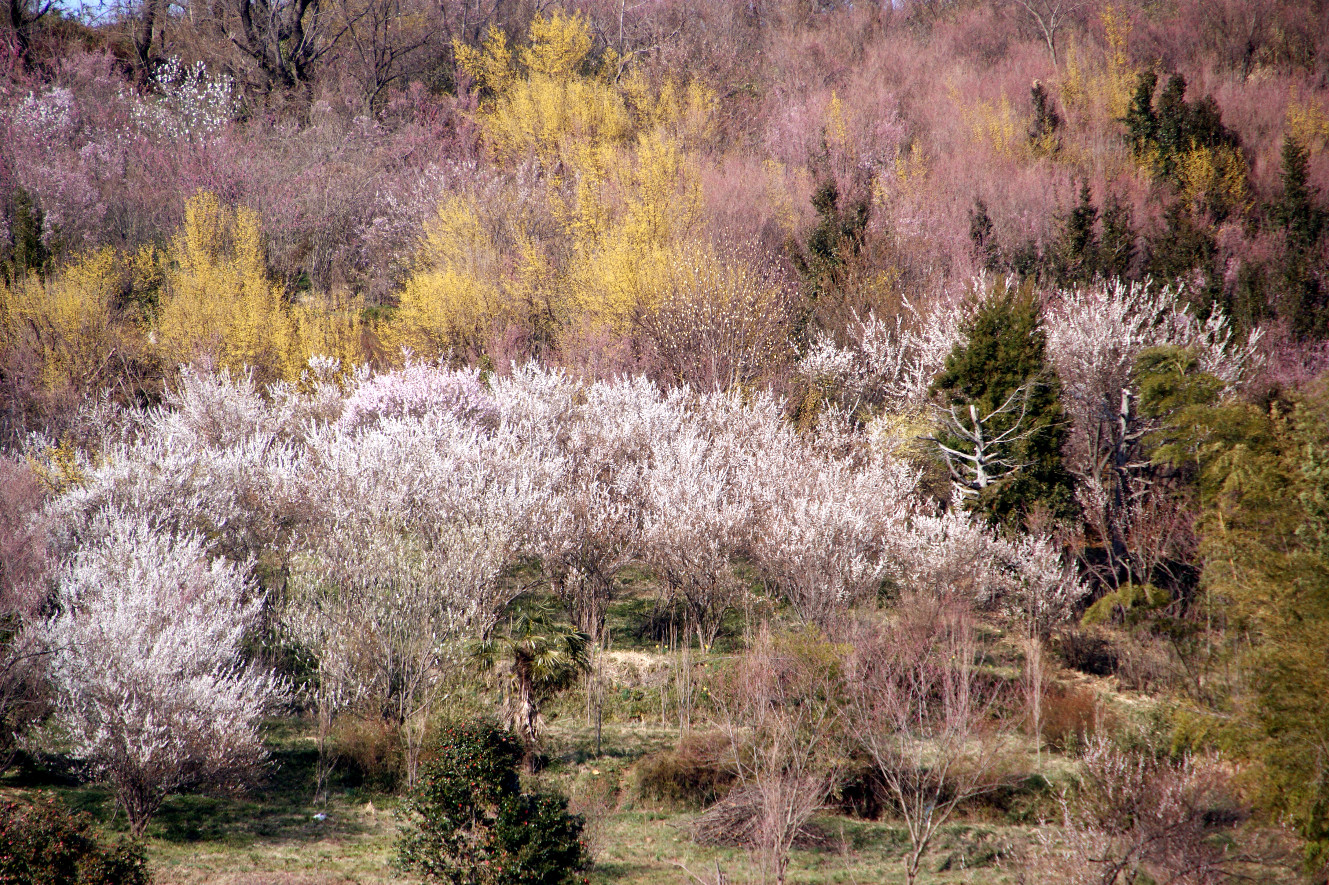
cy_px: 442
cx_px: 664
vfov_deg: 4.6
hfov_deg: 6.9
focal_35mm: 300
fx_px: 11068
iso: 125
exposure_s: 1/320
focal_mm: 200
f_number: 6.3
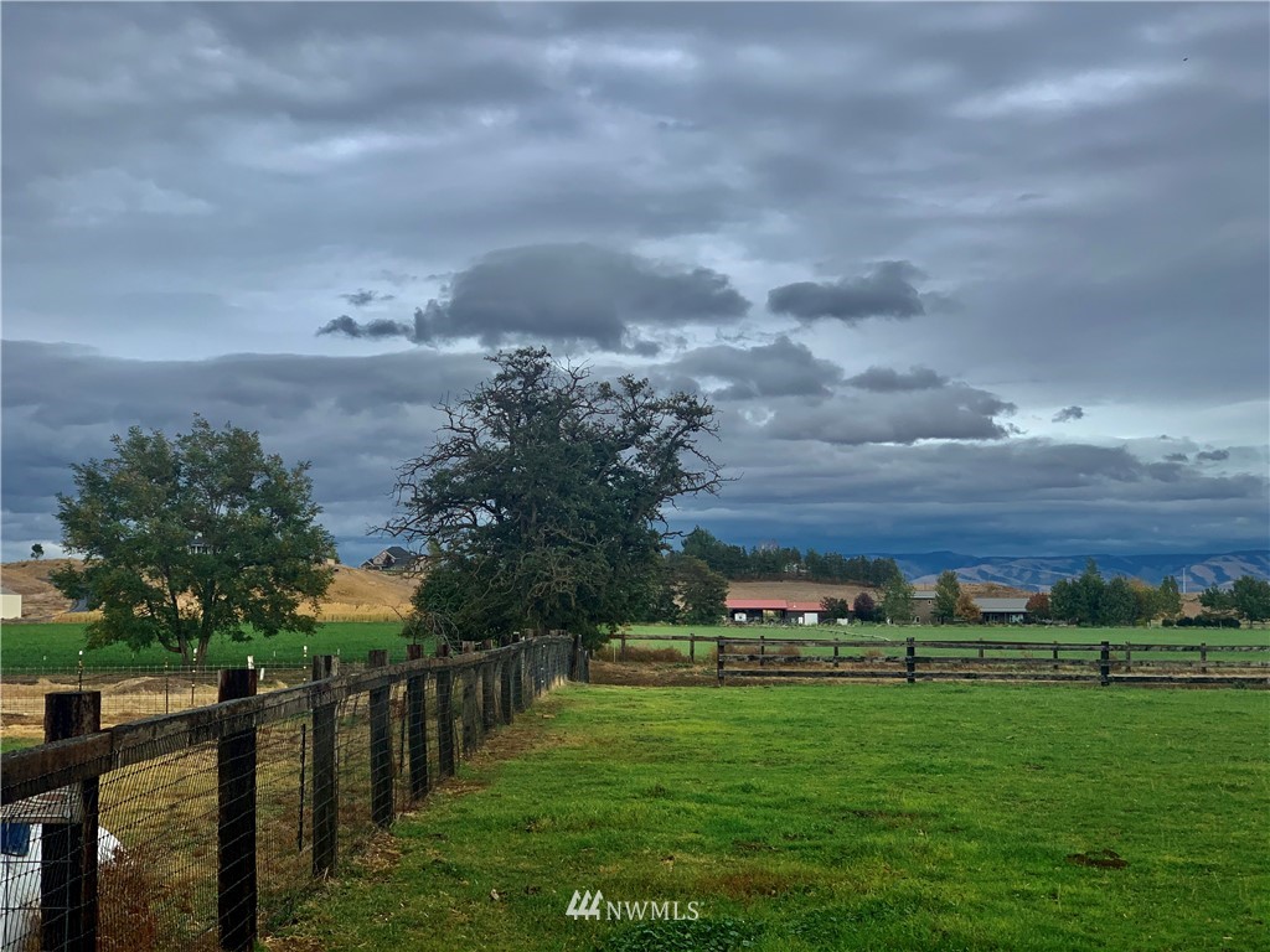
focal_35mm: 52
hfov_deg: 36.8
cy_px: 476
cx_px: 635
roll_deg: -0.7
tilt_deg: +4.8
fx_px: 1908
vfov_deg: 28.0
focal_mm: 6
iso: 16
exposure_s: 1/533
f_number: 2.4
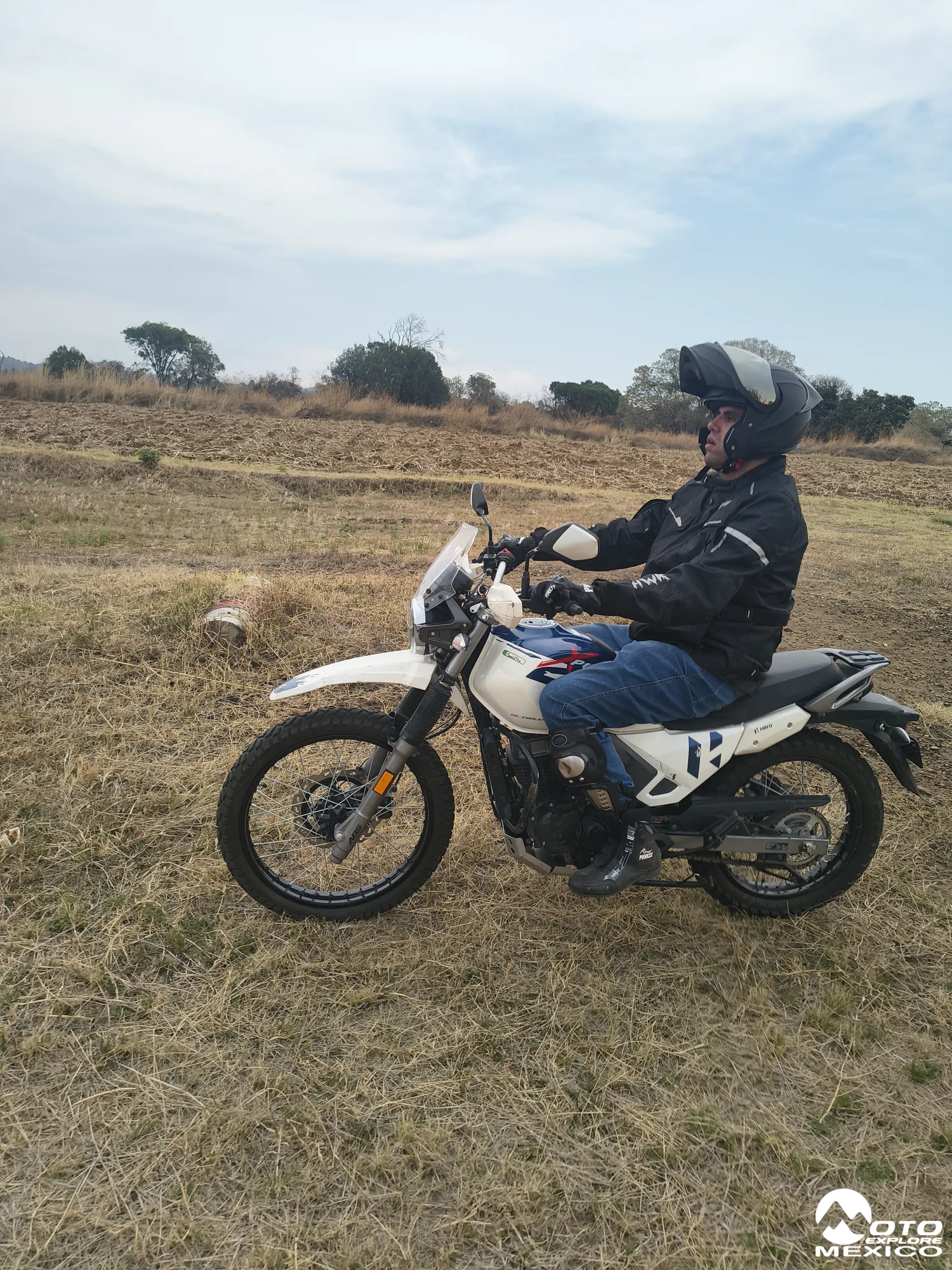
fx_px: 880
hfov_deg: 56.8
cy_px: 635
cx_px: 476
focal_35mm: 24
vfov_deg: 71.6
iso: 101
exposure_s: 1/805
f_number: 1.8
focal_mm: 5.56
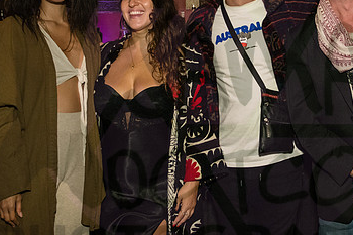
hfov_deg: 36.2
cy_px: 68
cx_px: 197
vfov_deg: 24.4
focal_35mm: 55
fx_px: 539
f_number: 3.2
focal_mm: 29
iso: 8000
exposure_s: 1/200
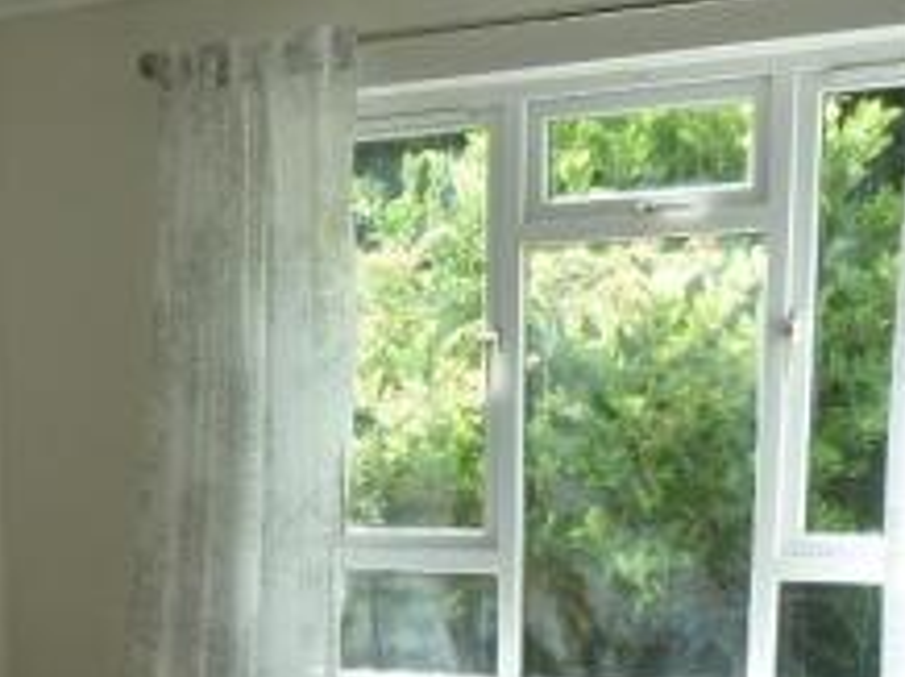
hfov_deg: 27.8
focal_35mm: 67
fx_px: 1750
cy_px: 833
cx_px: 73
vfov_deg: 20.4
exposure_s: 1/60
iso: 80
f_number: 3.3
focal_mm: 4.1
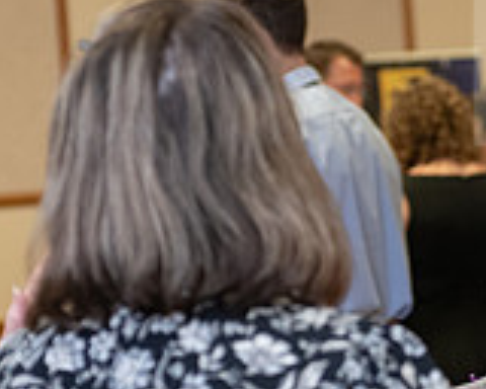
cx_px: 383
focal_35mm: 224
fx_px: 3222
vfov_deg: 6.9
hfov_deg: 8.6
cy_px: 260
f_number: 3.2
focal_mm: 66
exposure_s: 1/200
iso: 1600
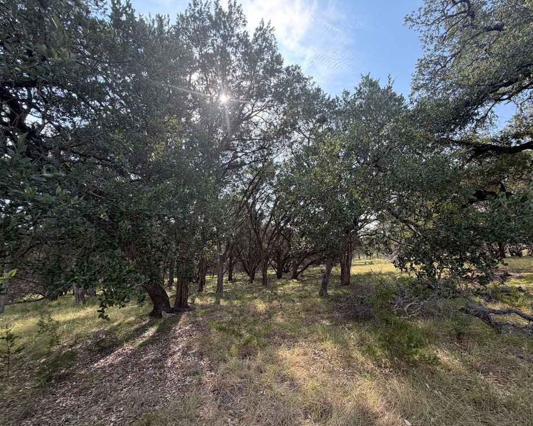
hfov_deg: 96.7
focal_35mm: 15
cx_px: 280
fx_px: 237
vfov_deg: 84.0
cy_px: 213
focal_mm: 2.22
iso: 40
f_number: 2.2
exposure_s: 1/254
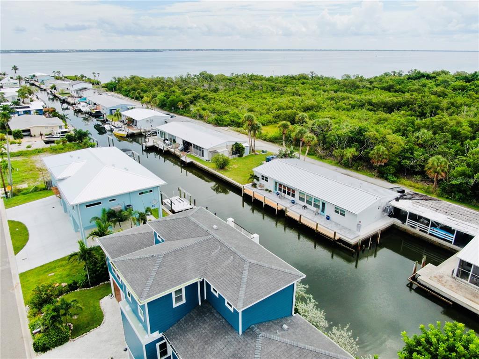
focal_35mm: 24
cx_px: 240
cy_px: 180
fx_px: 332
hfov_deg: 71.6
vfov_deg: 56.8
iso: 100
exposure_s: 1/1000
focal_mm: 4.39
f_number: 2.8
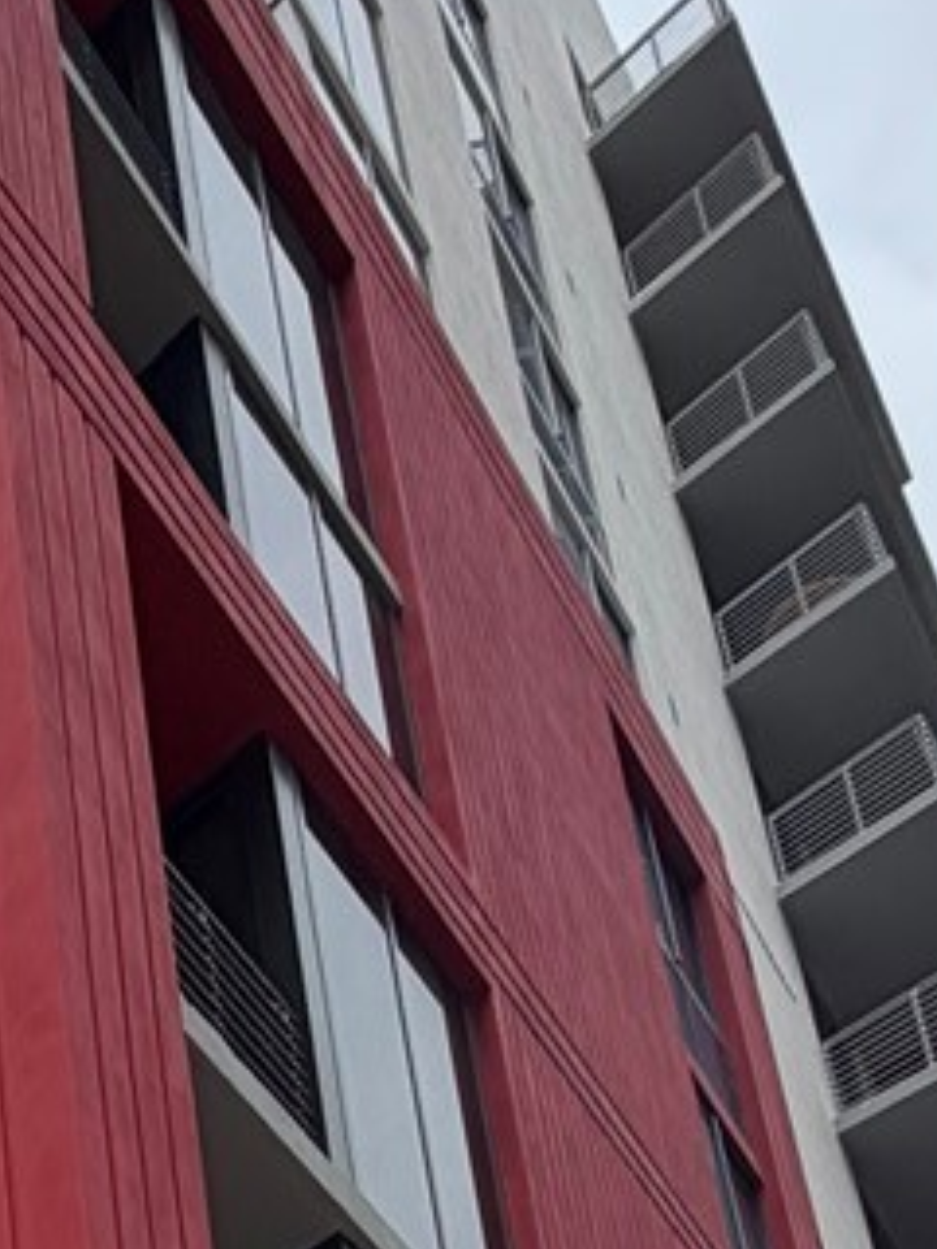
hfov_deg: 18.8
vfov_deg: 23.0
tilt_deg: +24.2
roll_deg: -0.8
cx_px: -410
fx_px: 2526
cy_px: 1823
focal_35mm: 70
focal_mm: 2.22
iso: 20
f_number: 2.2
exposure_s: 1/942
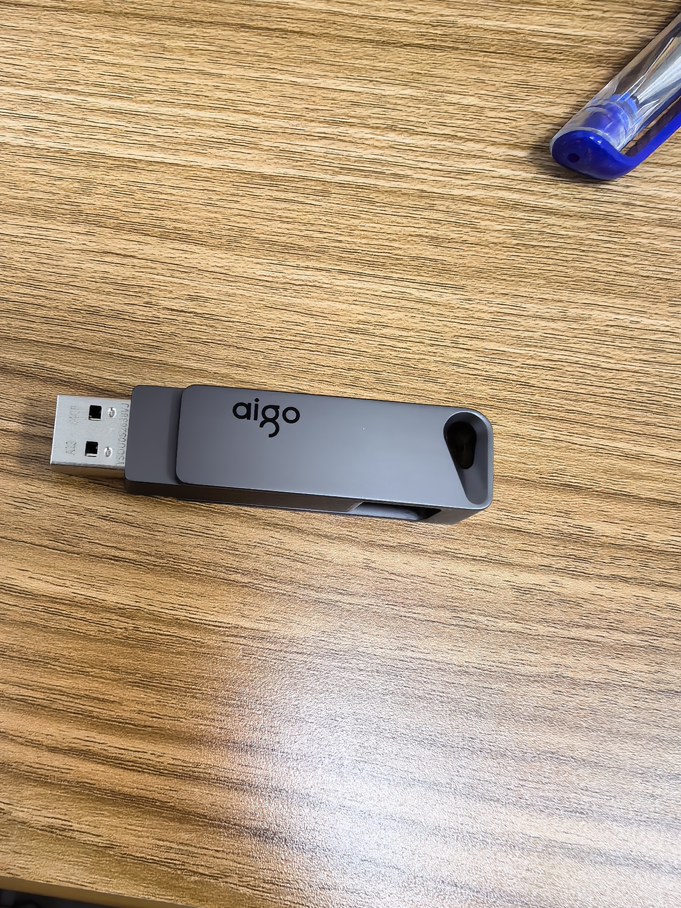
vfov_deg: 71.6
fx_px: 630
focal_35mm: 24
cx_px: 340
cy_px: 454
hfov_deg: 56.8
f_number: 2.2
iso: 200
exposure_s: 1/50
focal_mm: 1.95
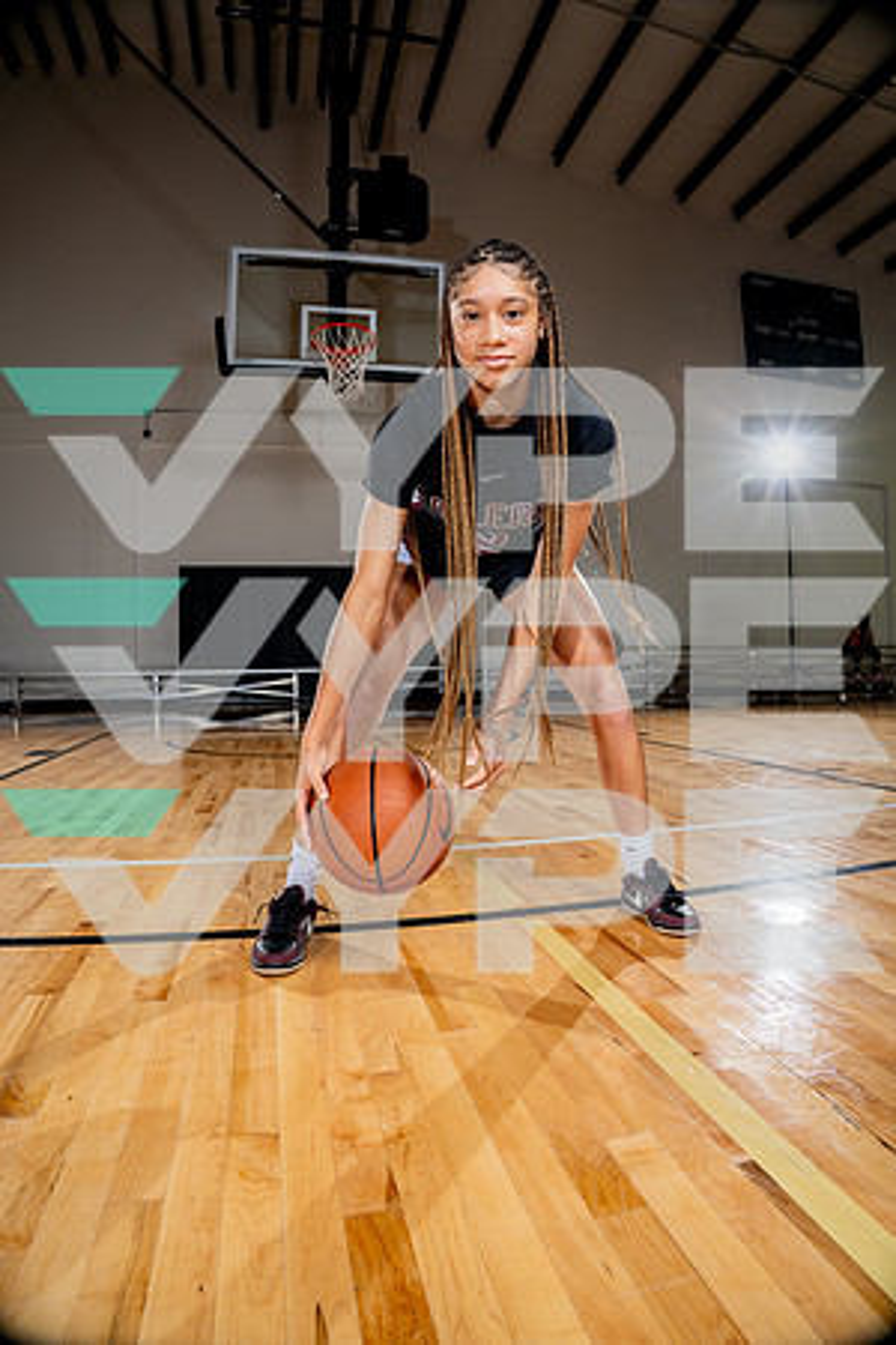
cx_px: 448
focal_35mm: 20
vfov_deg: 84.0
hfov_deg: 61.9
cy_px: 672
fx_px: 747
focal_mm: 20
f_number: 5.6
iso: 200
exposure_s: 1/250
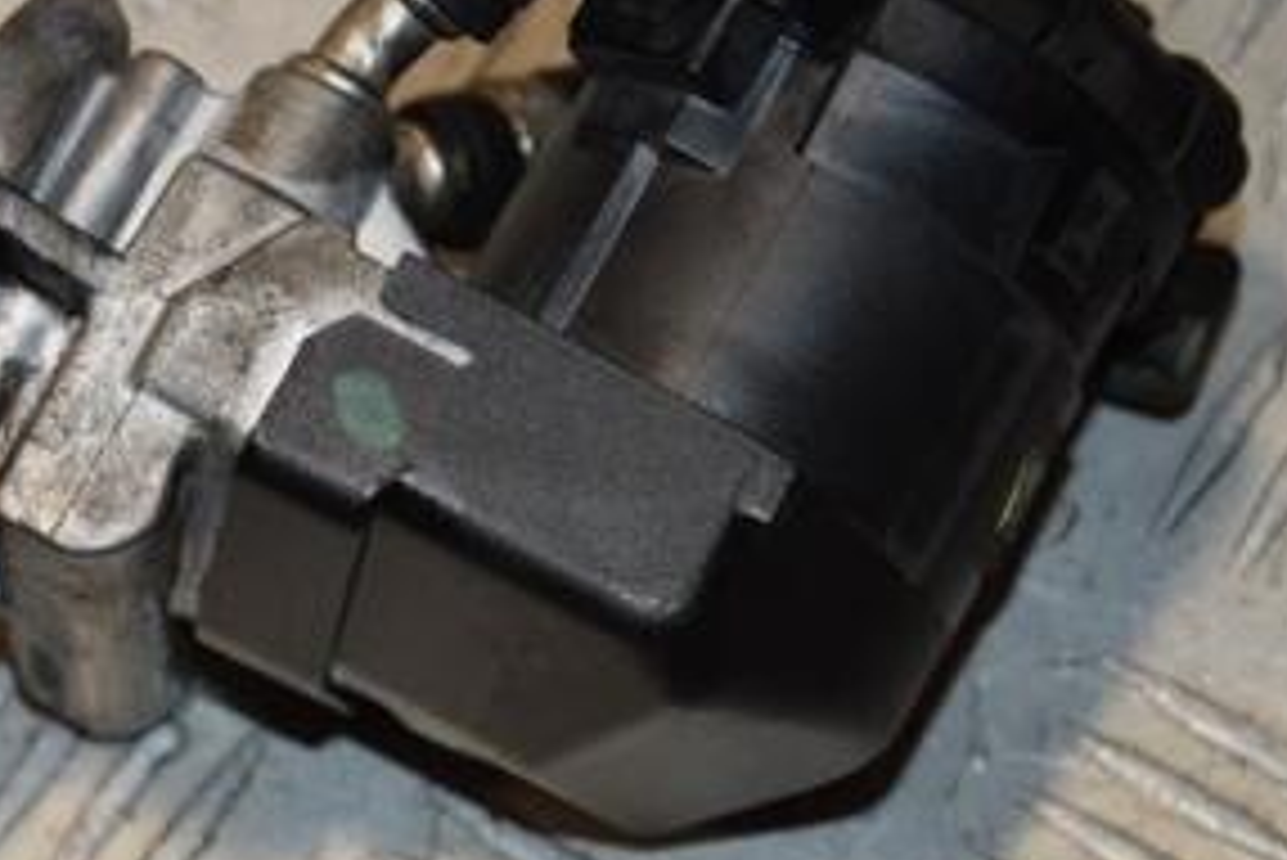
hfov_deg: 10.5
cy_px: 383
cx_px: 220
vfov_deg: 7.1
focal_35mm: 195
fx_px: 6974
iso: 800
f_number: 6.3
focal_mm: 62
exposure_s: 1/200
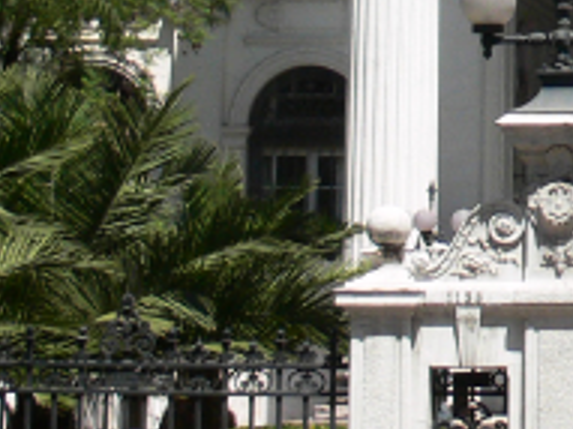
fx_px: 3027
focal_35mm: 183
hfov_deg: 10.3
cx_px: 954
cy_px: -441
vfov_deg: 7.7
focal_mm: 7.4
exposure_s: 1/160
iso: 80
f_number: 5.6
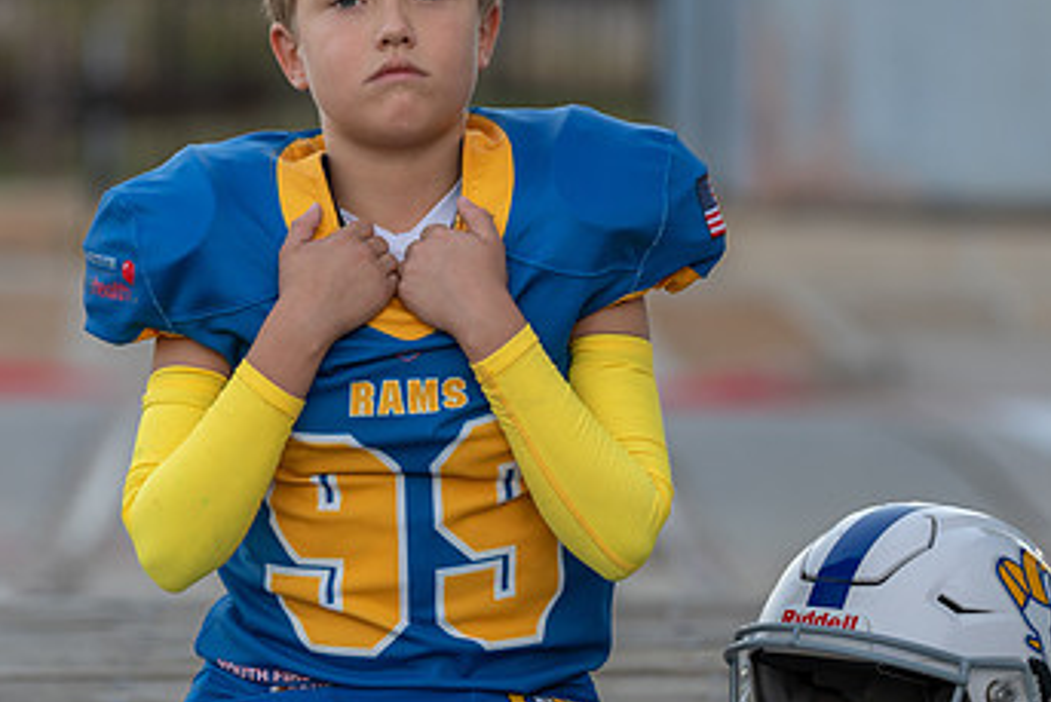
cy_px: 274
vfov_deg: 6.8
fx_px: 5929
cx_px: 389
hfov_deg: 10.1
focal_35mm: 203
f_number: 2.8
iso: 400
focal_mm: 115
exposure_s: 1/320
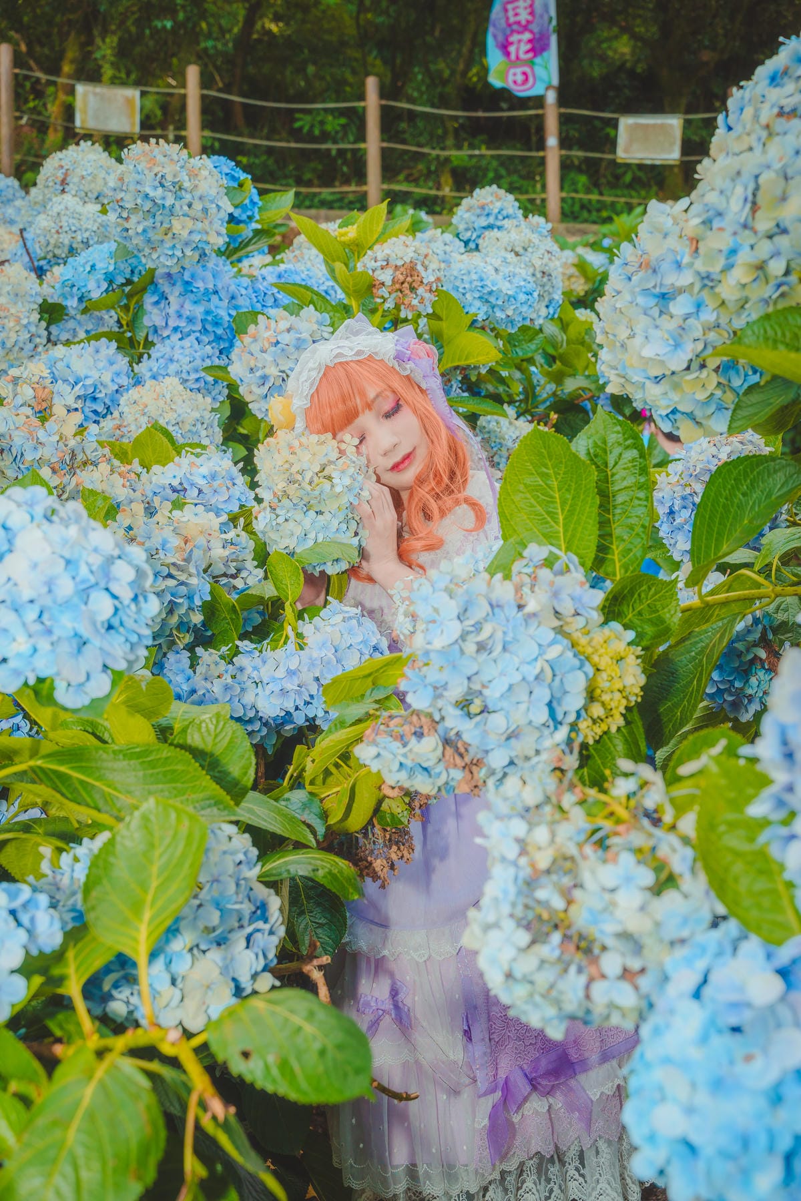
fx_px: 1201
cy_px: 600
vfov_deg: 53.1
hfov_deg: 36.9
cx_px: 400
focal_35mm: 36
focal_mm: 36
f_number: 5.6
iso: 250
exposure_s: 1/200
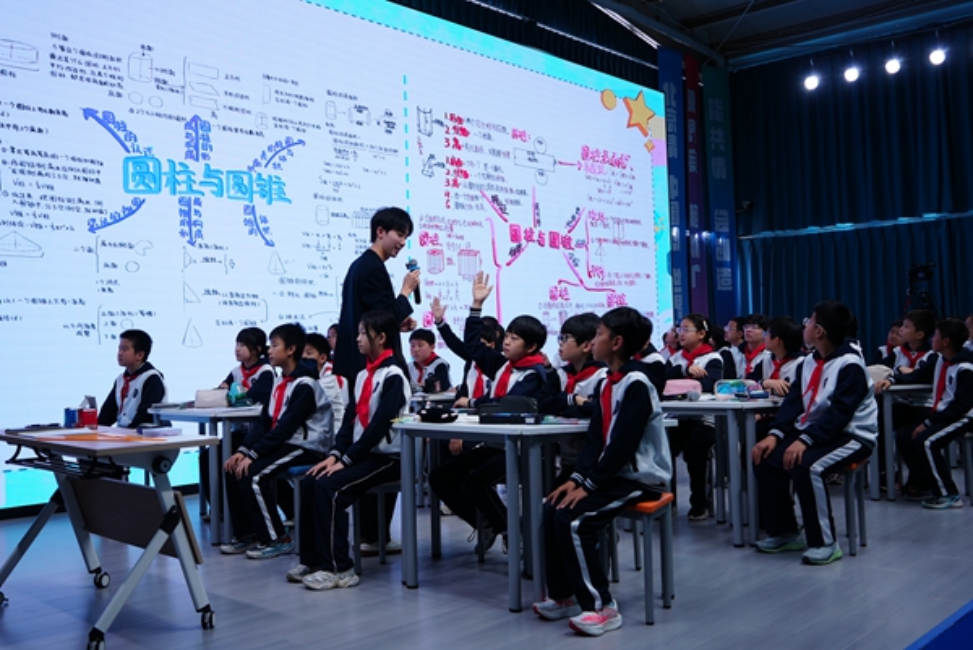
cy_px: 325
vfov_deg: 46.5
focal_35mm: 28
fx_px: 757
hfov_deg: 65.4
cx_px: 486
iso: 250
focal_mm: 28
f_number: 2.8
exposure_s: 1/200
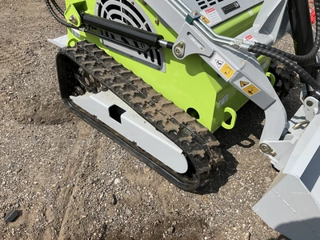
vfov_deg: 48.2
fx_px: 268
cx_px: 160
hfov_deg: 61.7
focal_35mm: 29
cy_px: 120
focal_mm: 3
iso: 25
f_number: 1.8
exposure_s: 1/2320
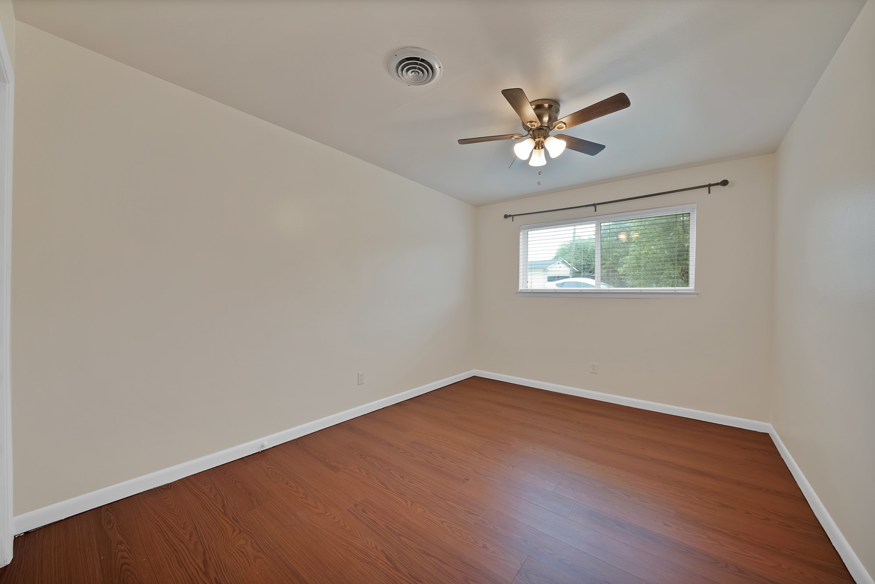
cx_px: 438
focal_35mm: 12
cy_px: 292
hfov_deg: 112.6
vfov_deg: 90.1
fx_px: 292
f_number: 11
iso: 640
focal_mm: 12
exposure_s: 1/2.5
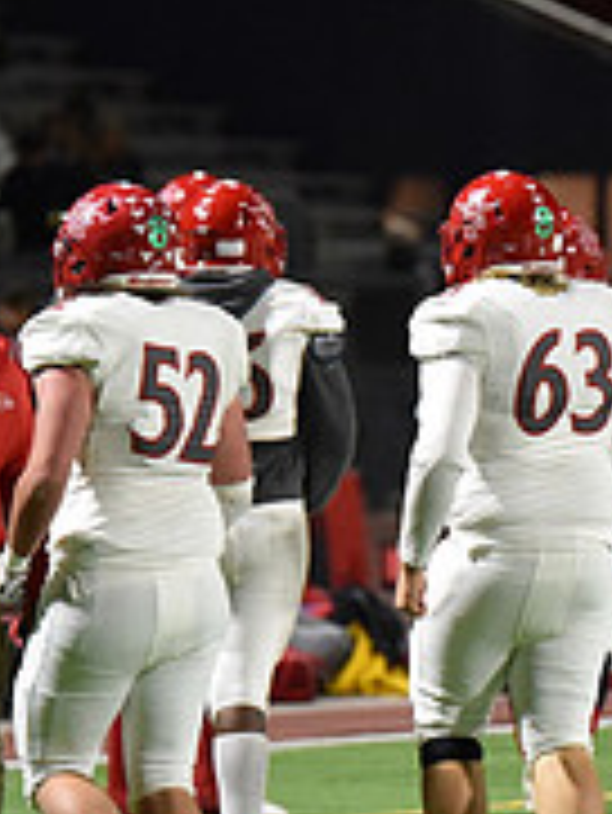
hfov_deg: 2.4
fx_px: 14480
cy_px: 425
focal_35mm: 615
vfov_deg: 3.2
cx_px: 765
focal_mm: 200
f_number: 2.8
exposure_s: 1/500
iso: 5600
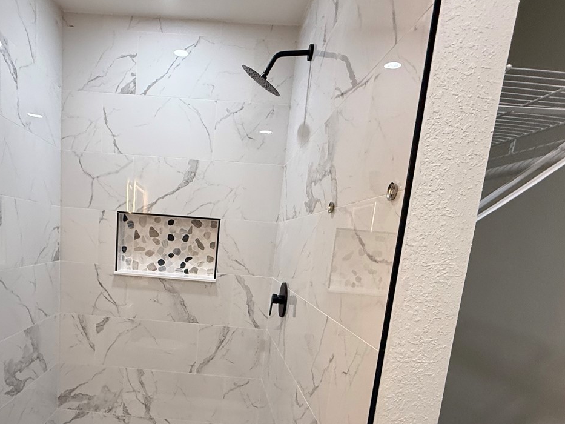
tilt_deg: -9.2
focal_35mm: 24
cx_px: 200
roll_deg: -3.9
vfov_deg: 54.9
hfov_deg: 70.0
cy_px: 302
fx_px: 392
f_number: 2.2
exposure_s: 1/99
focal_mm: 2.22
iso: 320
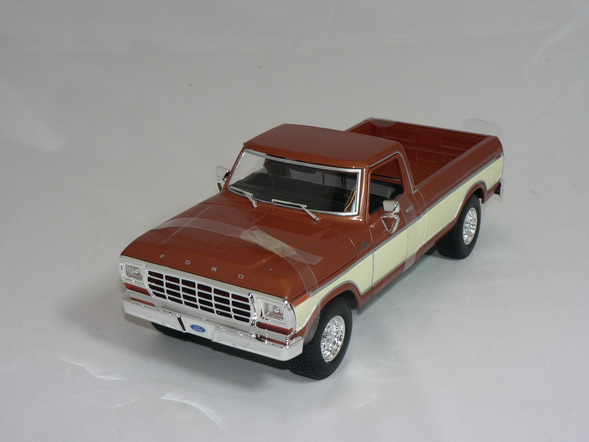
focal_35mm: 57
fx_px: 970
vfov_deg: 25.7
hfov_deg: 33.8
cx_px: 294
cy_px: 221
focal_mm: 9.5
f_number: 3.2
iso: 80
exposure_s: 1/60
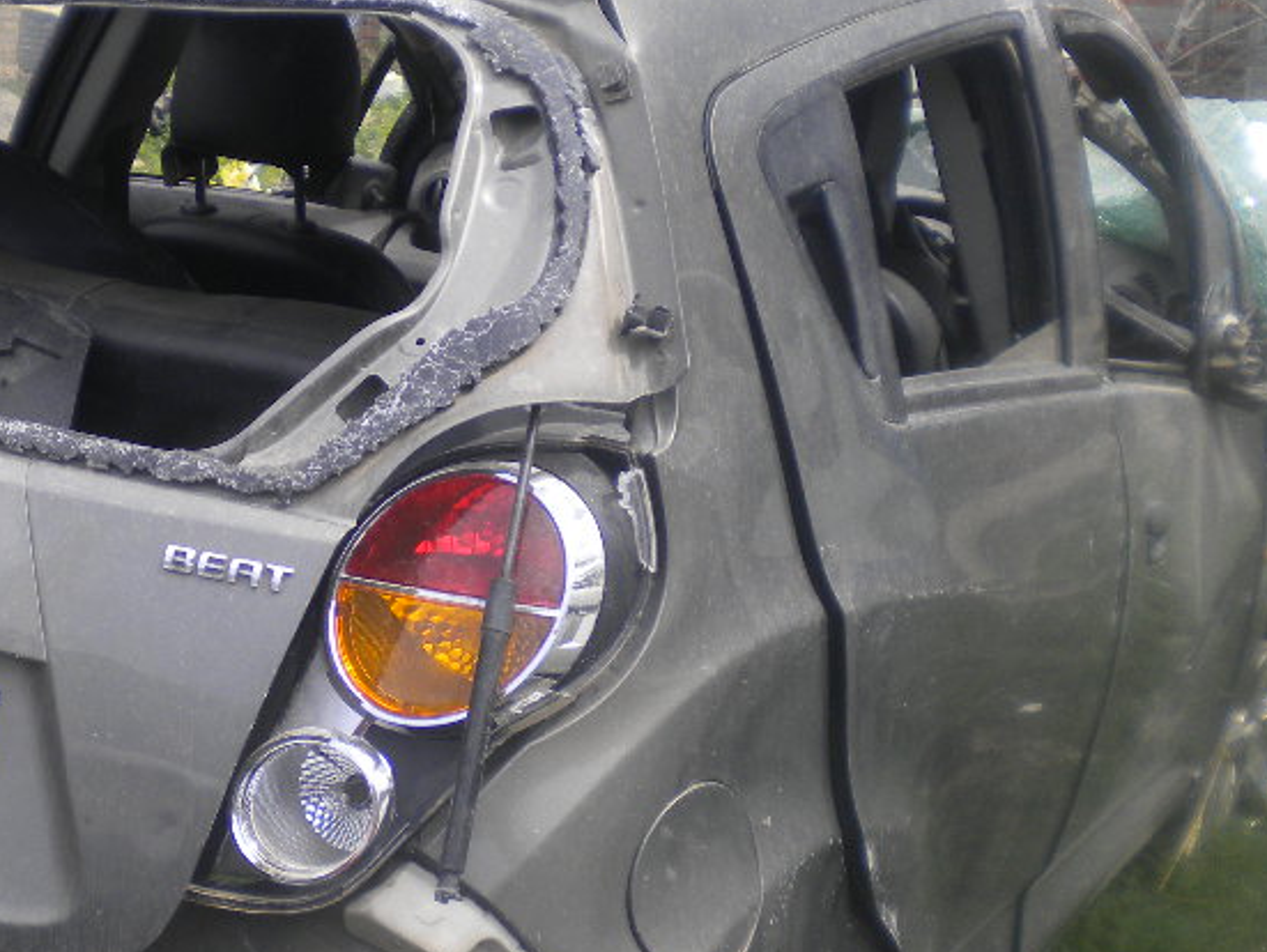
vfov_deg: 22.6
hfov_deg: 29.1
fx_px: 2381
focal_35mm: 65
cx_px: 232
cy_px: 540
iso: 98
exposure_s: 1/499
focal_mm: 6.3
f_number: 3.1
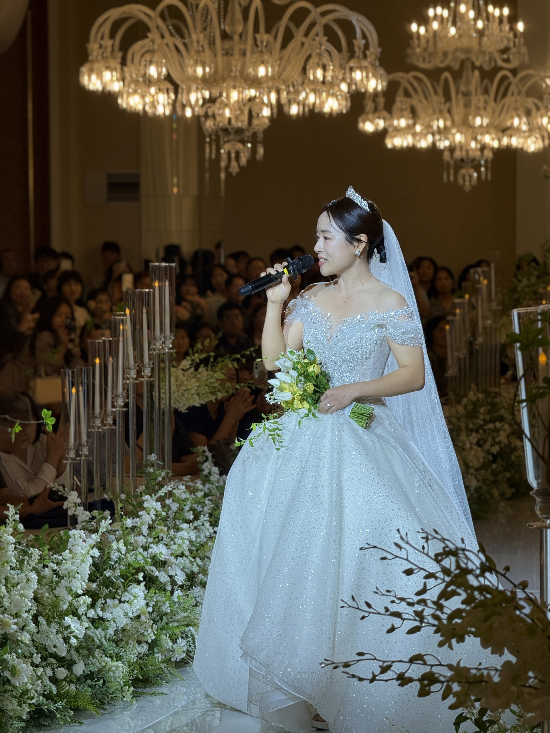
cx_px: 275
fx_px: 2542
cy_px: 366
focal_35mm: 120
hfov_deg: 12.3
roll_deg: -0.4
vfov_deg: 16.4
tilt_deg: -2.7
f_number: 2.8
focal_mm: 15.66
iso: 80
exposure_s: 1/120
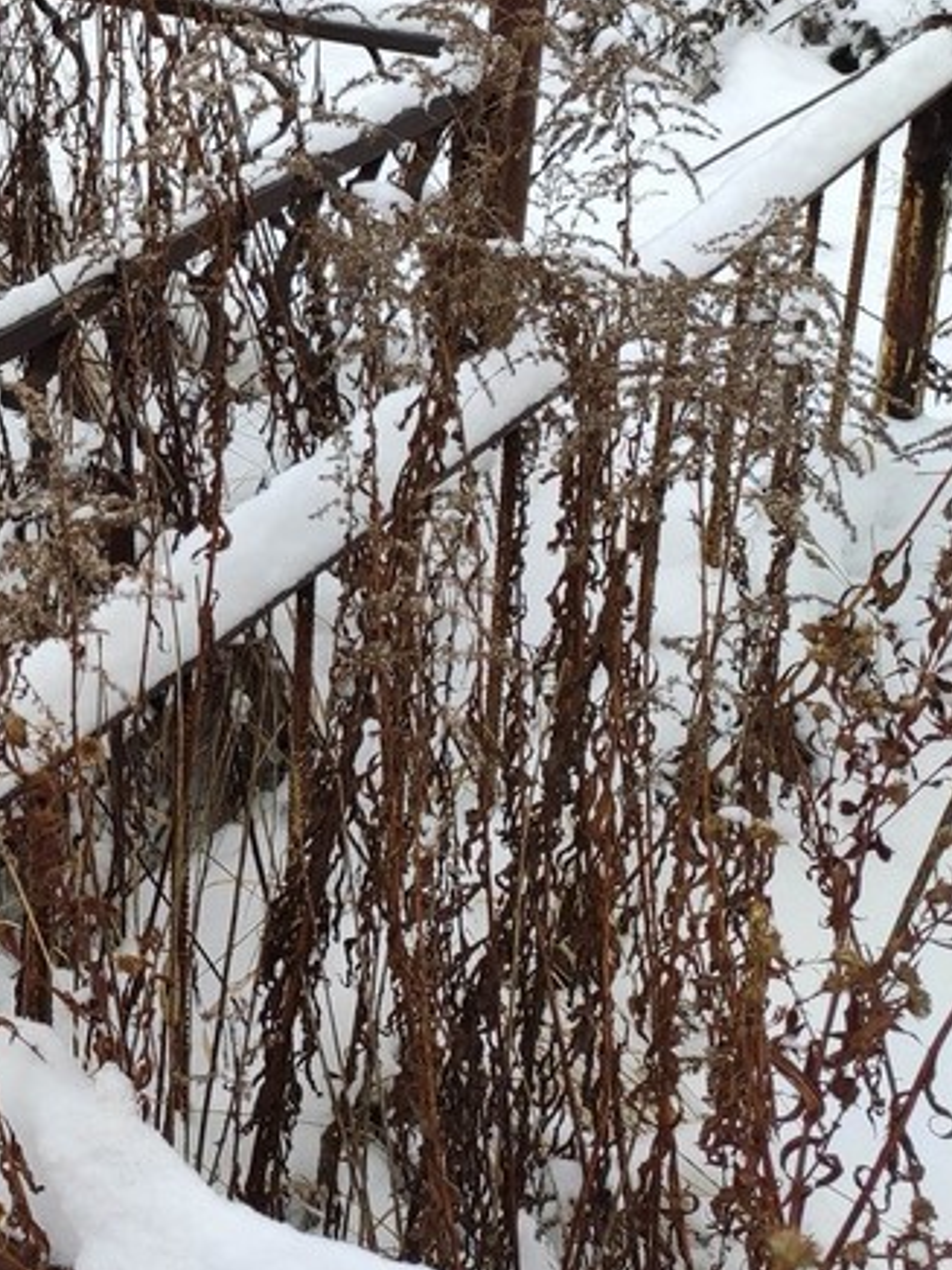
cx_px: -393
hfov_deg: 21.1
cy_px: 207
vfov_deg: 30.7
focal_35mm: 61
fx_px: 2237
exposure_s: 1/358
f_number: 1.75
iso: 112
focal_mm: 4.77
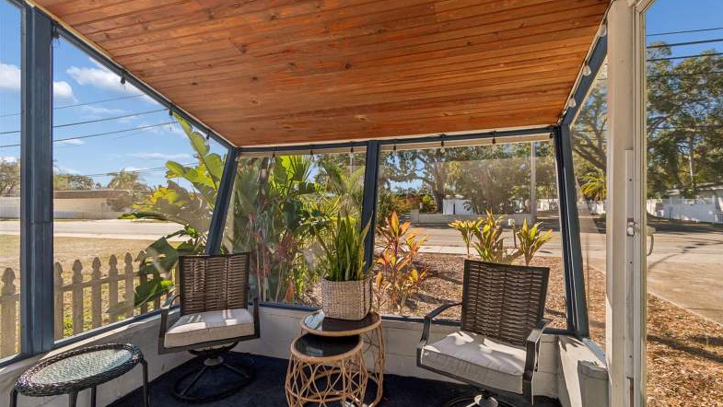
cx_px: 367
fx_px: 307
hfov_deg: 99.3
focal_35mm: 16
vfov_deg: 67.1
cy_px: 199
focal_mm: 10
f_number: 7.1
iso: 100
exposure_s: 1/40
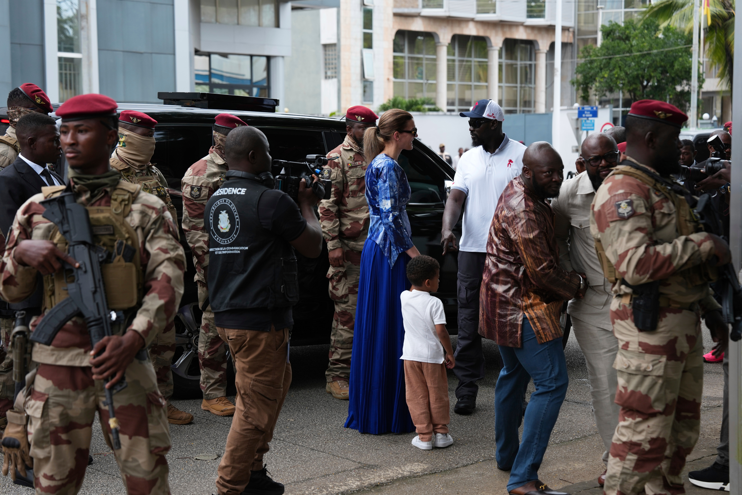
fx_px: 1443
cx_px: 371
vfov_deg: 19.5
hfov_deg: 28.8
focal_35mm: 70
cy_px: 248
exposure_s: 1/500
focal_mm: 70
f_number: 4
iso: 400
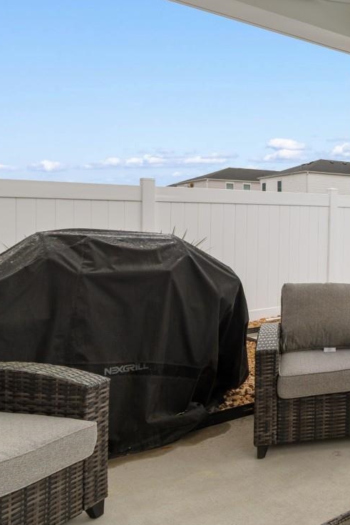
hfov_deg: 31.7
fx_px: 481
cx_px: 443
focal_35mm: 33
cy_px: 213
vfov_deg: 56.8
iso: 100
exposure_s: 1/200
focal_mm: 10
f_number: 7.1
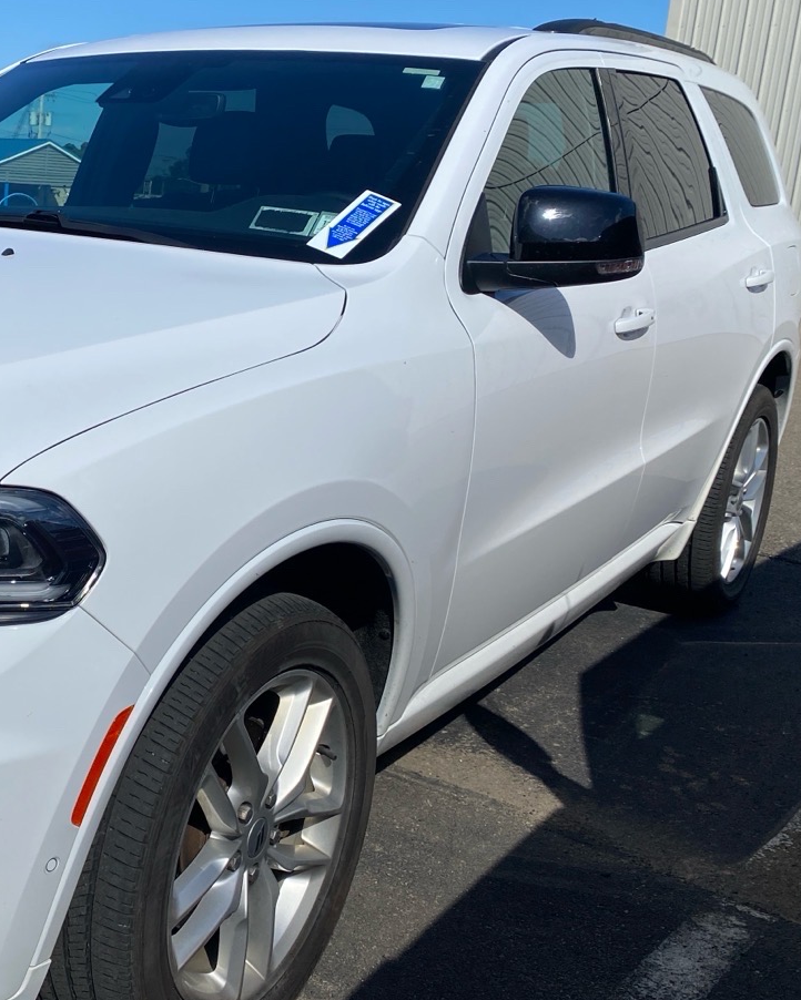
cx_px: 29
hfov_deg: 31.3
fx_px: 1333
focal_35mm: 45
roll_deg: -2.0
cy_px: 502
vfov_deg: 41.1
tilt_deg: -13.2
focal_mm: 4.25
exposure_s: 1/5236
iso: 32
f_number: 1.8
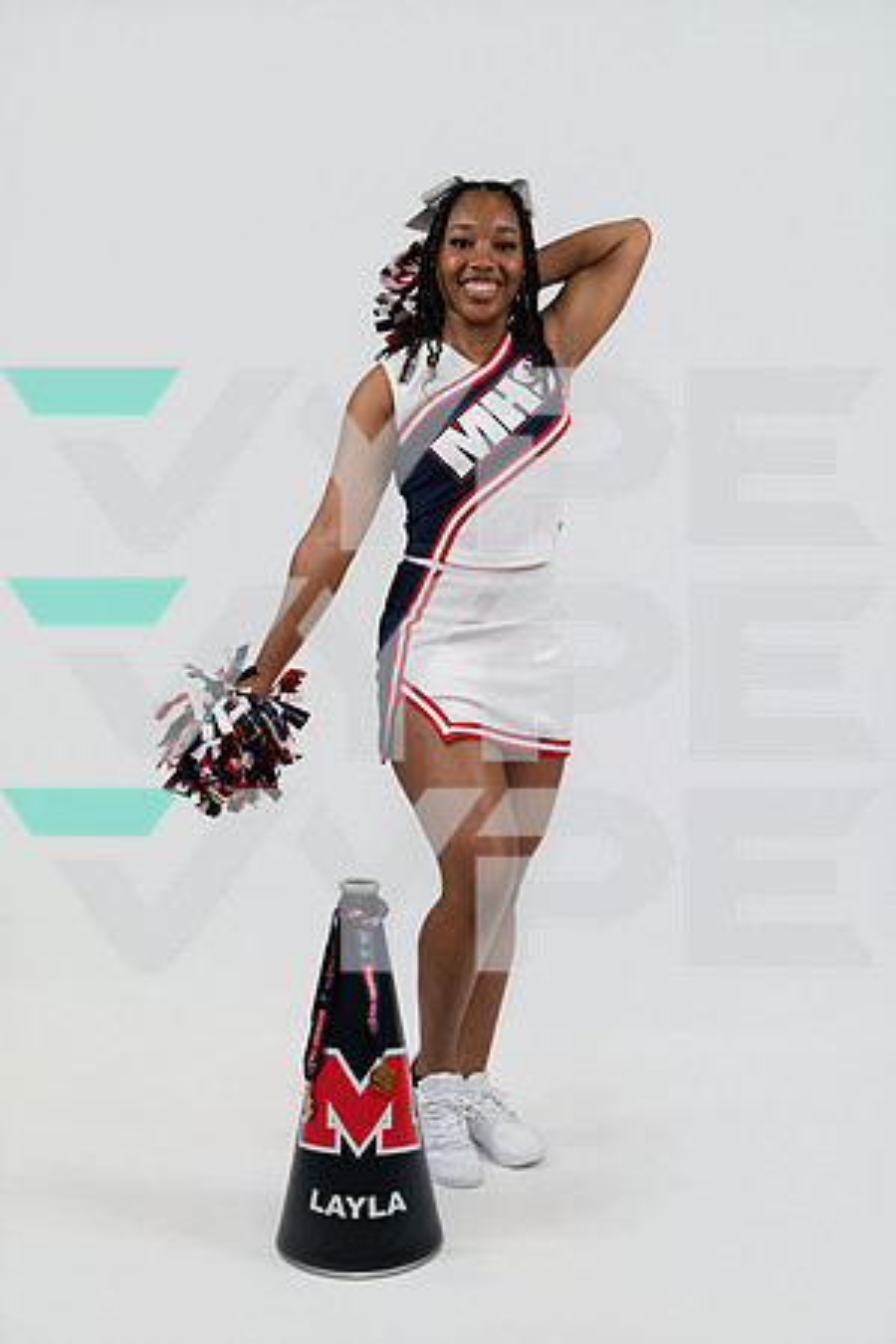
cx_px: 448
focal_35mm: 40
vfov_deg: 48.0
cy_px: 672
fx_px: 1508
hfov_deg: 33.1
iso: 400
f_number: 4
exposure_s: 1/125
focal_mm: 40.4
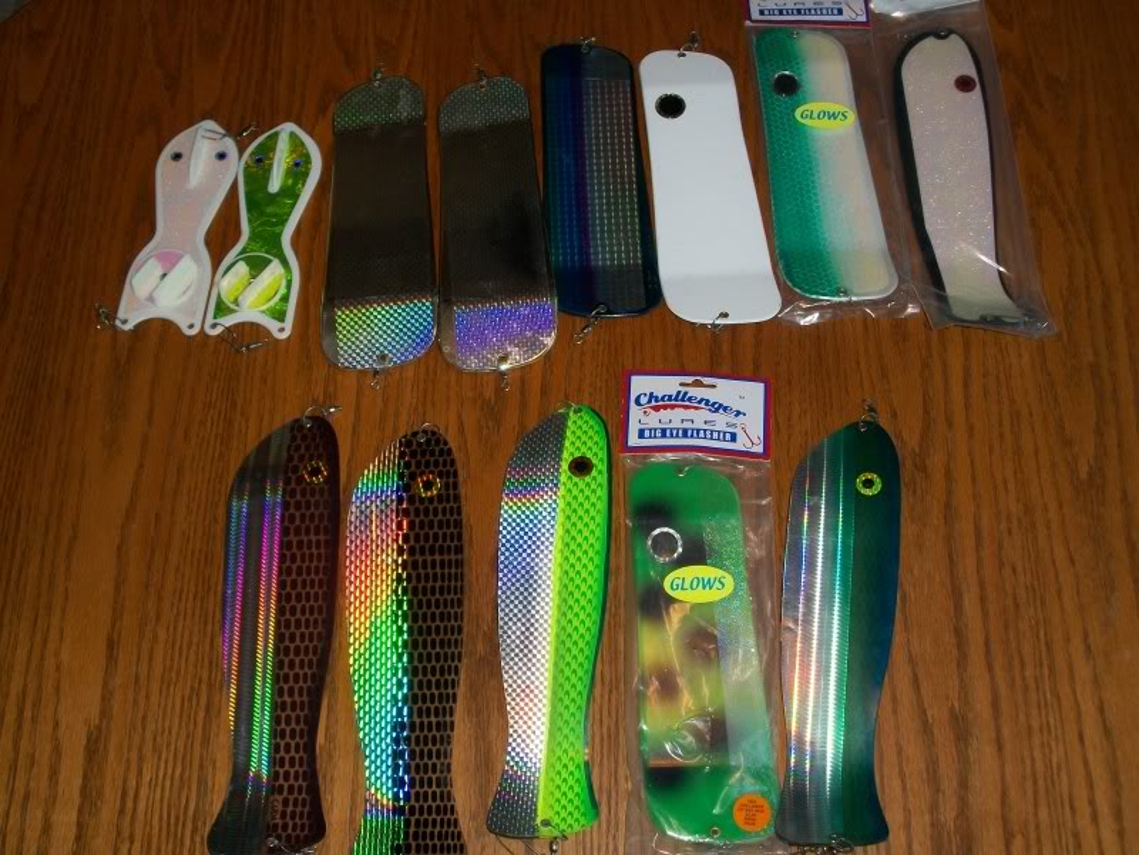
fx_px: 1448
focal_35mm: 44
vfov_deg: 32.9
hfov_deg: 42.9
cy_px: 428
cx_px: 570
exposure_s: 1/160
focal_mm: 7.8
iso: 200
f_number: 3.5
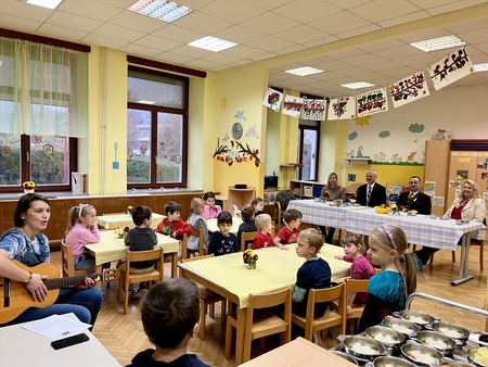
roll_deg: -1.2
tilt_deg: -5.5
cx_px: 244
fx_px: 367
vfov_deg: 53.1
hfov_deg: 67.3
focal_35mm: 26
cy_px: 184
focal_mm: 5.1
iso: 80
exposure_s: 1/50
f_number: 1.6
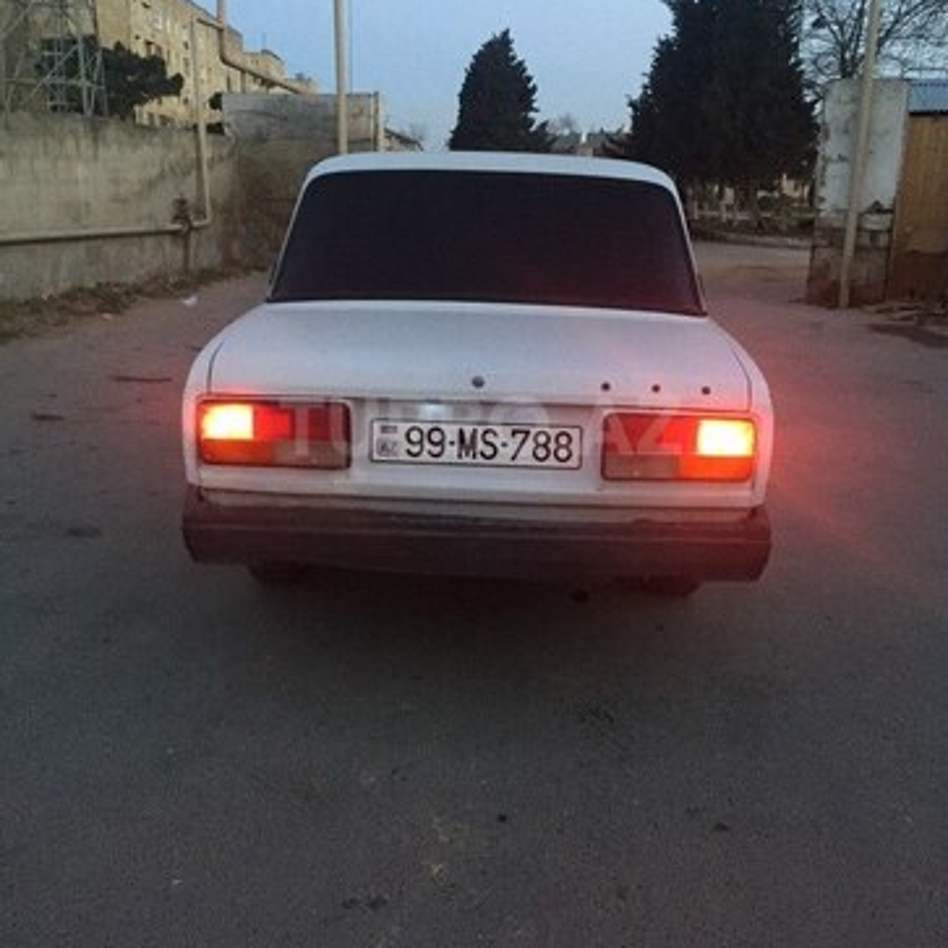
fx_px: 1084
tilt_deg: -12.7
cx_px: 481
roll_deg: -1.8
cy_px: 426
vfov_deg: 47.1
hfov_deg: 47.2
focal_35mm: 35
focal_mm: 4.15
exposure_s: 1/25
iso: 250
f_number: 2.2
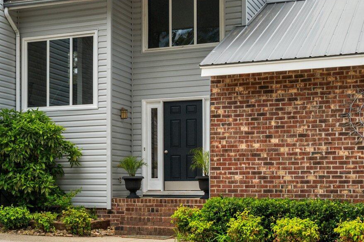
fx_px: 719
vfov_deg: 19.1
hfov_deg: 27.1
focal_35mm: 71
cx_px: 20
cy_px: 167
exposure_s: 1/320
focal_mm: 30.5
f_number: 8
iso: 320
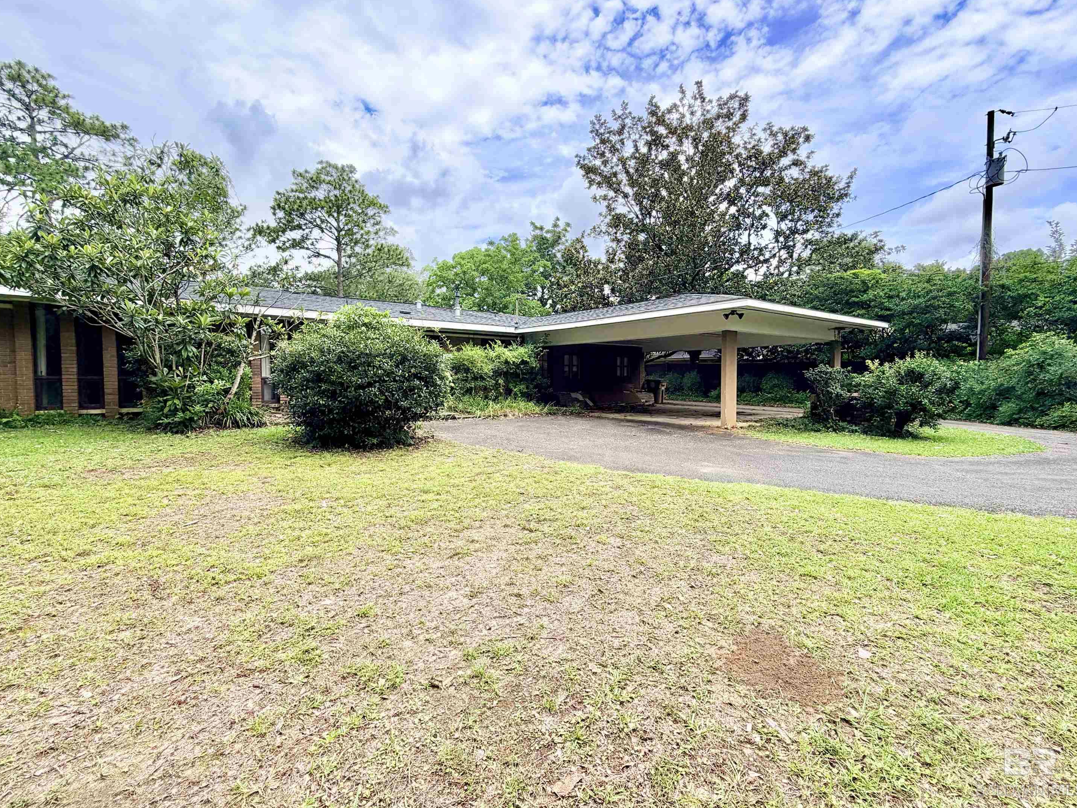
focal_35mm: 15
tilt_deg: -2.8
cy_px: 395
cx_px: 547
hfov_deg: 98.2
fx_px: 467
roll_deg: +0.3
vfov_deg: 81.7
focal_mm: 2.22
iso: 32
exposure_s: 1/770
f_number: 2.2
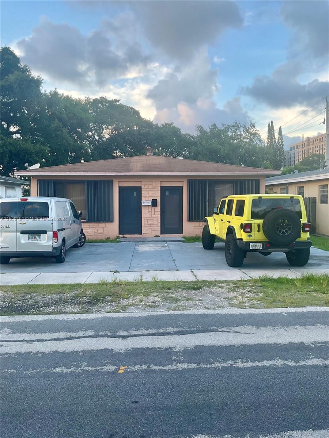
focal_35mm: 29
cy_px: 219
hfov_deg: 48.2
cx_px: 164
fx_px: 367
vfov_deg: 61.7
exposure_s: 1/122
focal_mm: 3
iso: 25
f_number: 1.8
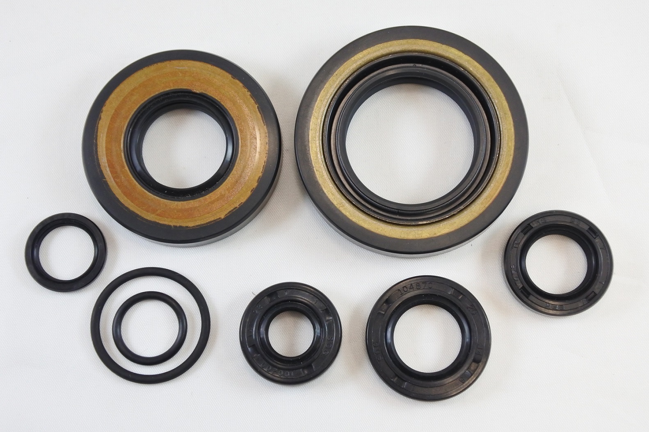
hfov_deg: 36.9
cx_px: 324
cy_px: 216
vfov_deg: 25.0
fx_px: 973
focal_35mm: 54
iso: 720
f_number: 4.8
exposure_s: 1/125
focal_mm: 20.1
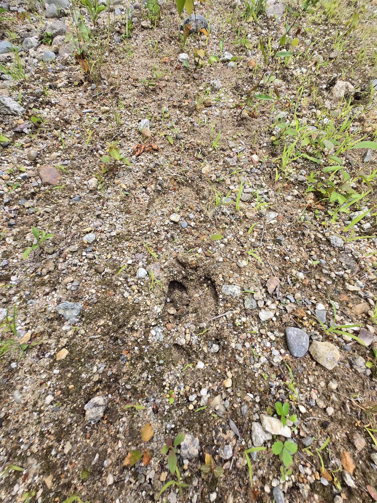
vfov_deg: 106.2
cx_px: 188
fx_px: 189
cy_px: 252
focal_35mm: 13
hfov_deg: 89.9
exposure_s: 1/176
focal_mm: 1.7
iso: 25
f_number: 2.2
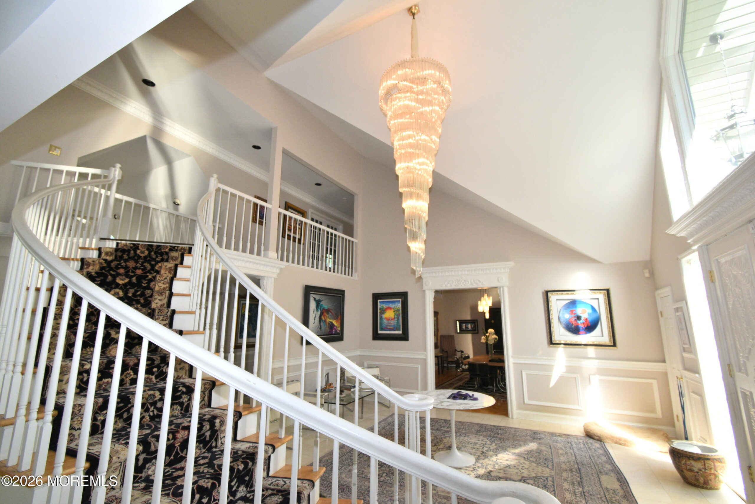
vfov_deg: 77.4
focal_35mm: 15
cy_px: 252
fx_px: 315
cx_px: 378
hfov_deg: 100.4
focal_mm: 10
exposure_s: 1/200
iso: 800
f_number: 5.6
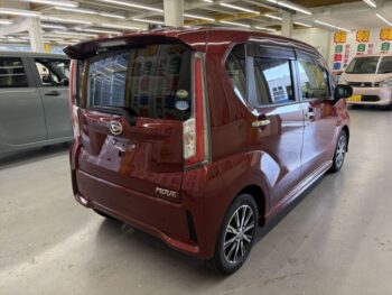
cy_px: 148
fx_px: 295
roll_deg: +2.7
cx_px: 196
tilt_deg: -13.8
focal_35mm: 26
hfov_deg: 67.3
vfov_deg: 53.1
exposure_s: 1/100
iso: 160
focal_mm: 5.96
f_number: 1.6
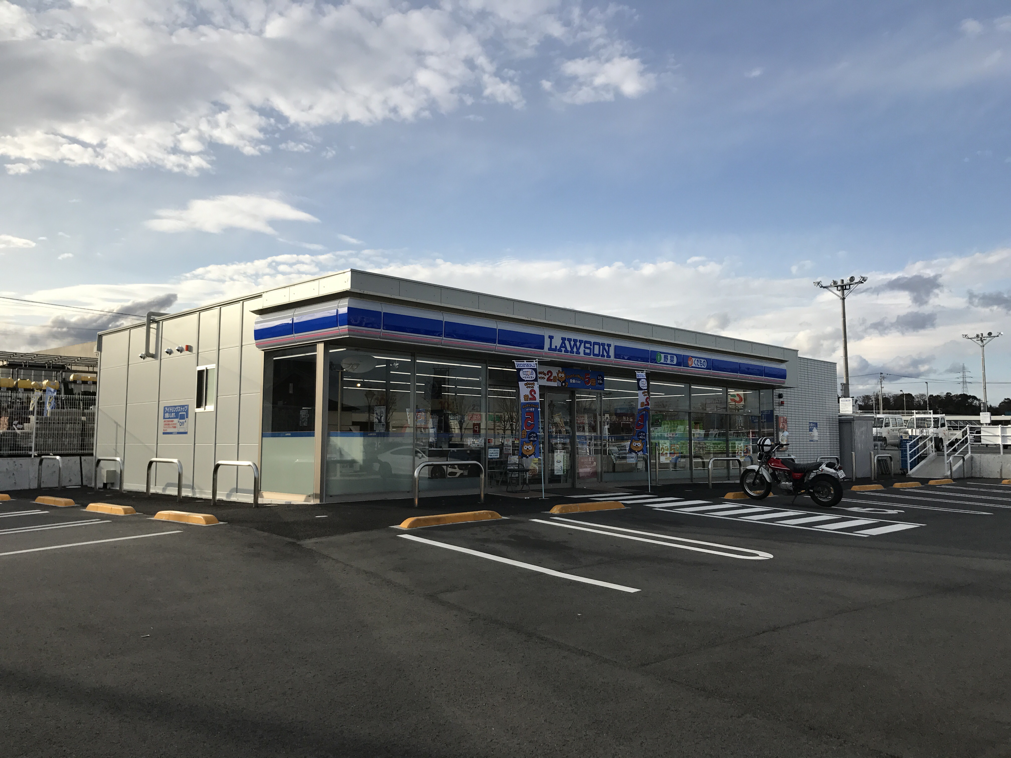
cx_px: 506
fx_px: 818
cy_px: 379
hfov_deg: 63.4
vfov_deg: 49.7
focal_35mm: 28
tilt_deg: +5.4
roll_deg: +0.0
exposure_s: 1/2227
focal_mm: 3.99
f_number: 1.8
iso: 20
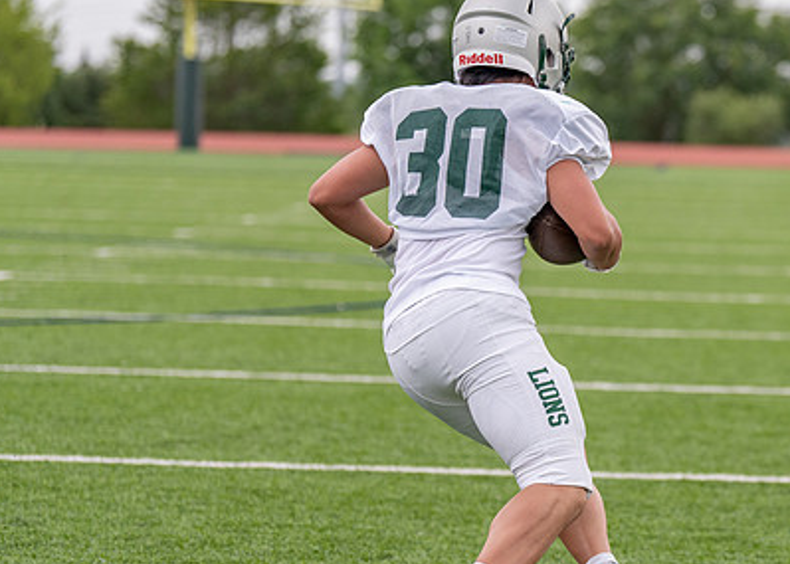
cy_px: 362
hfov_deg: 10.3
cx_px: 695
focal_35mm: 194
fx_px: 4353
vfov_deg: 7.4
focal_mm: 101
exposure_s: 1/3200
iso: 500
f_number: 2.8
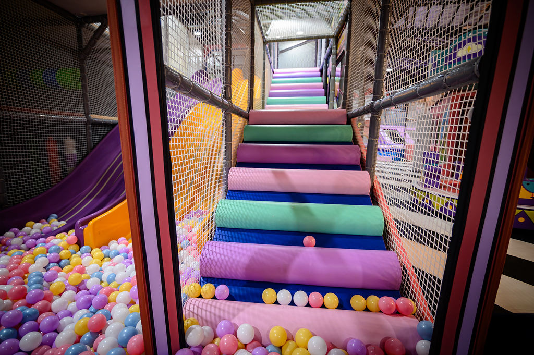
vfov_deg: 73.7
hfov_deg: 96.8
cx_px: 267
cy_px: 178
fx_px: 237
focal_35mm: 16
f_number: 2.8
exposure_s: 1/160
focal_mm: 16
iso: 640
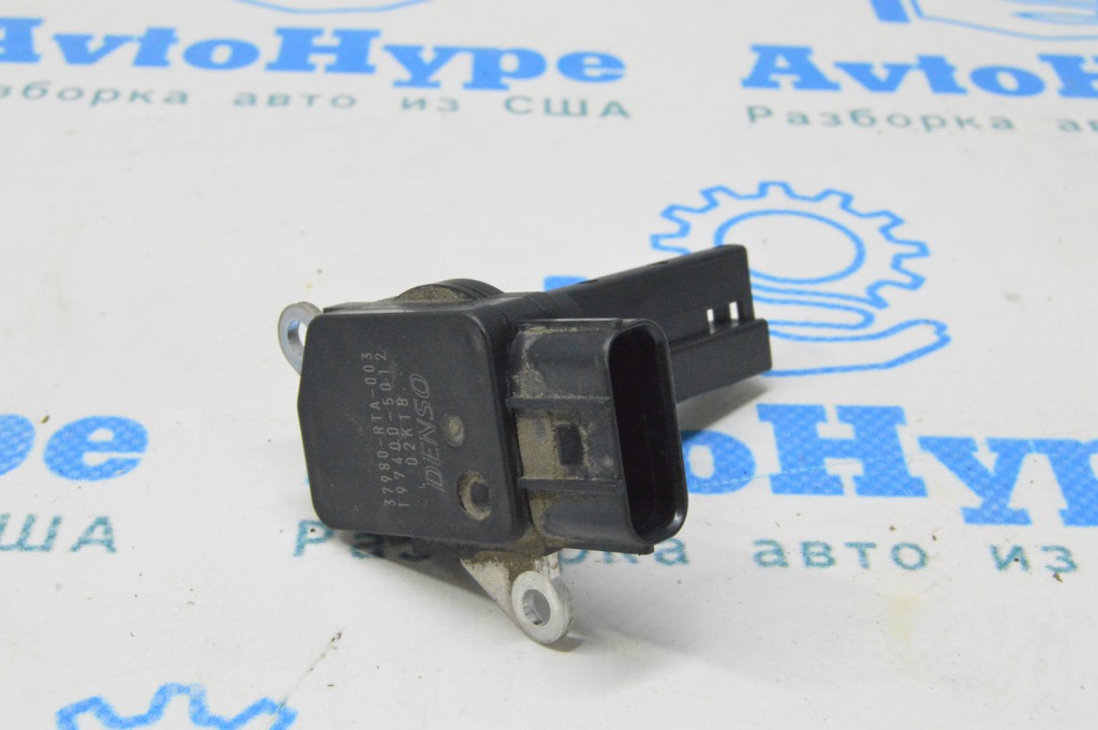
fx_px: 1828
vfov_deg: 22.6
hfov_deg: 33.4
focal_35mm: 60
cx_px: 549
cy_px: 365
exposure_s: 1/15
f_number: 20
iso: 6400
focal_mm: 40
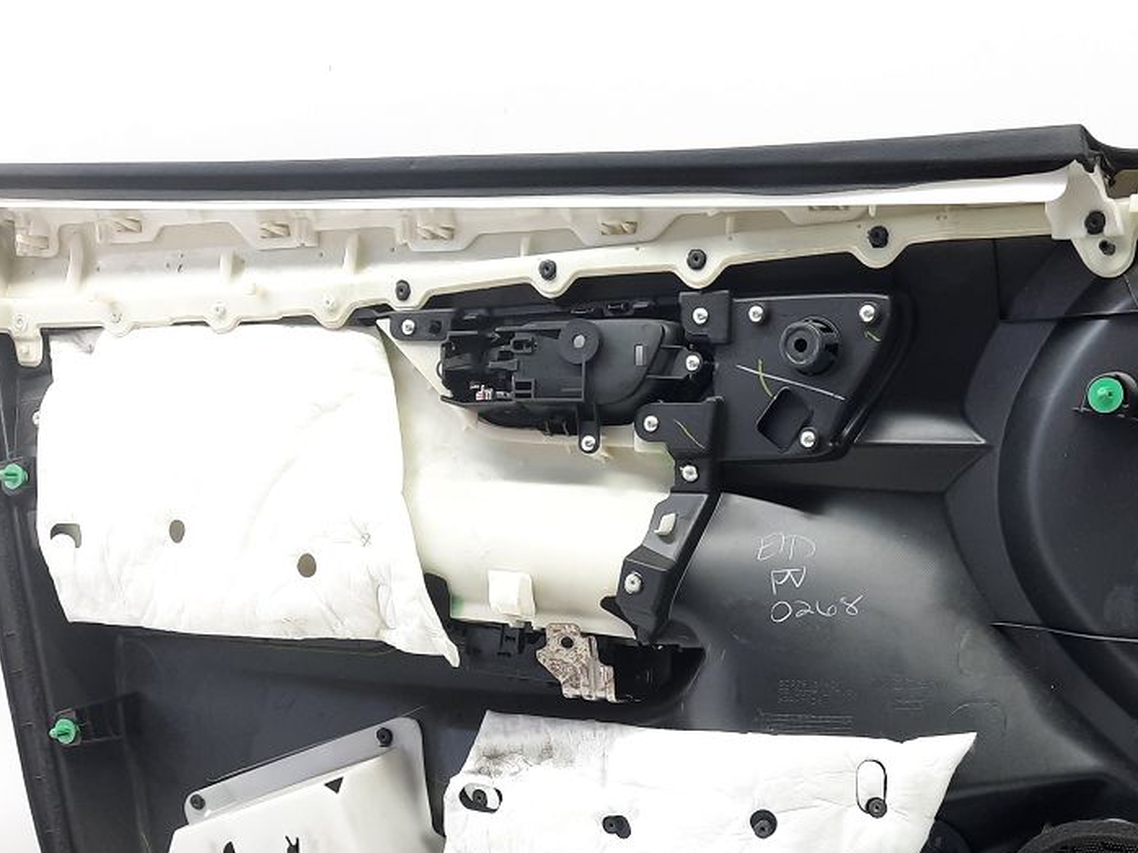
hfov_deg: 43.2
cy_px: 630
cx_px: 765
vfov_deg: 33.0
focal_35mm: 43
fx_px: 1413
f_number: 2
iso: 125
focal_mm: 4.6
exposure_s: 1/50
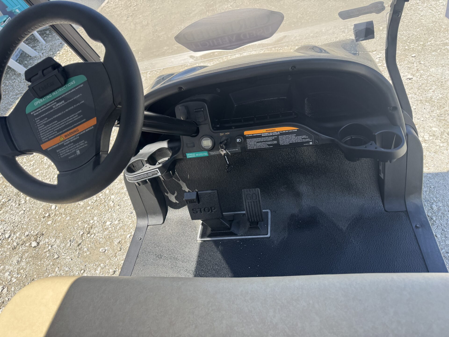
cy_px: 168
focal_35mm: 24
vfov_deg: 56.8
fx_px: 311
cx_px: 224
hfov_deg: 71.6
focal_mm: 6.76
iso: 80
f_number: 1.78
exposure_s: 1/1131
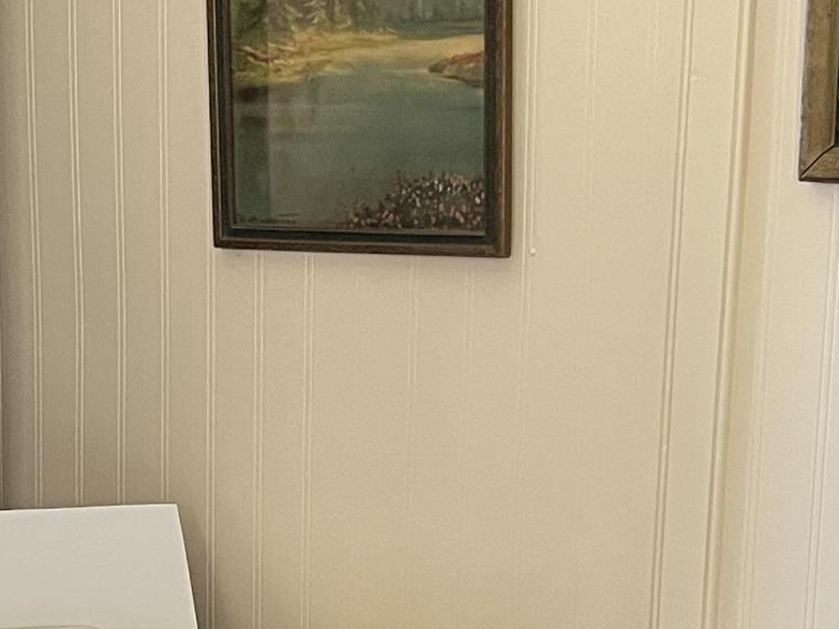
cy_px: 761
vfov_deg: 14.1
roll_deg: +0.2
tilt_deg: -16.0
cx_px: 286
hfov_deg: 19.2
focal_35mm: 102
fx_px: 2472
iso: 400
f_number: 1.6
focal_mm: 5.1
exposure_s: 1/60
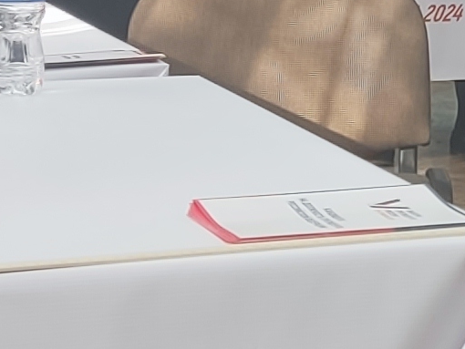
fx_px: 2634
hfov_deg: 9.4
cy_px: -156
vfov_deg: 7.5
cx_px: 976
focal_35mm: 196
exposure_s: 1/50
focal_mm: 4.71
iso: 55
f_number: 1.79
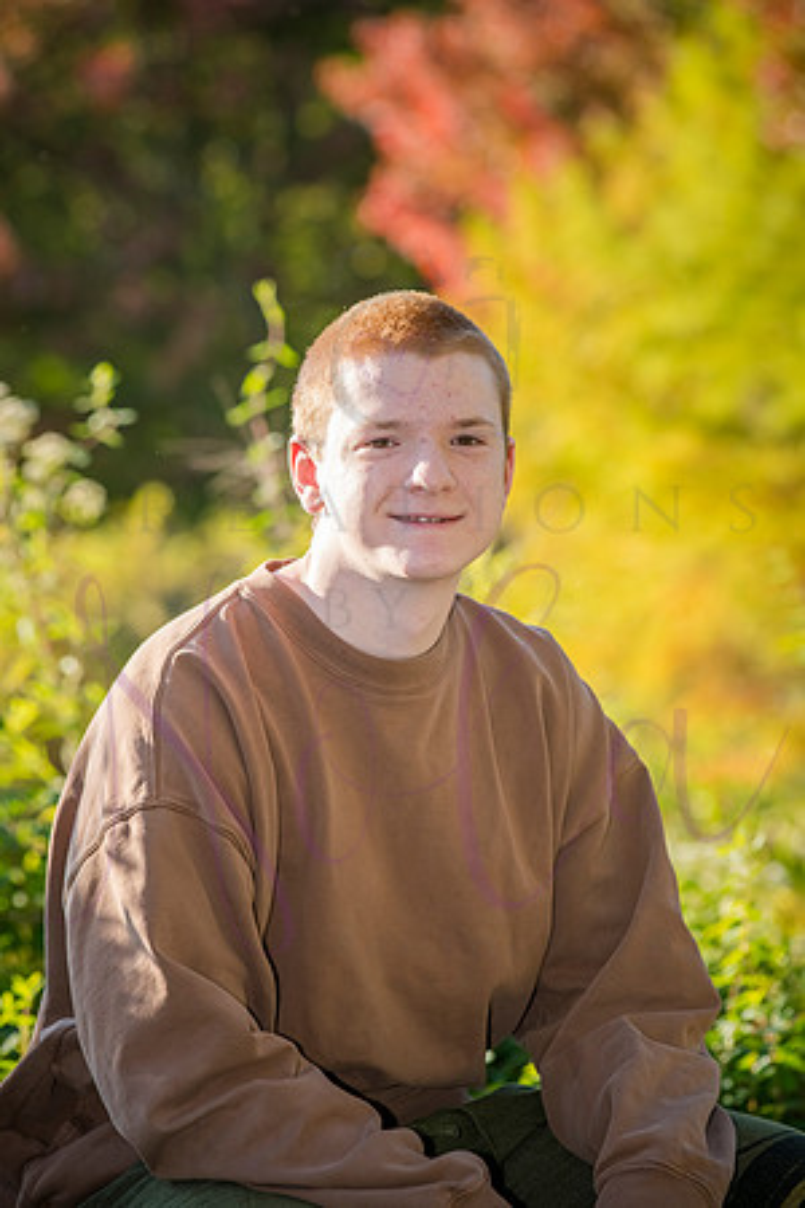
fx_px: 4192
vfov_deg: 16.4
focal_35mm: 125
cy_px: 604
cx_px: 402
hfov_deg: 11.0
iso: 400
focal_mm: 125
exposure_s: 1/800
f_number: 5
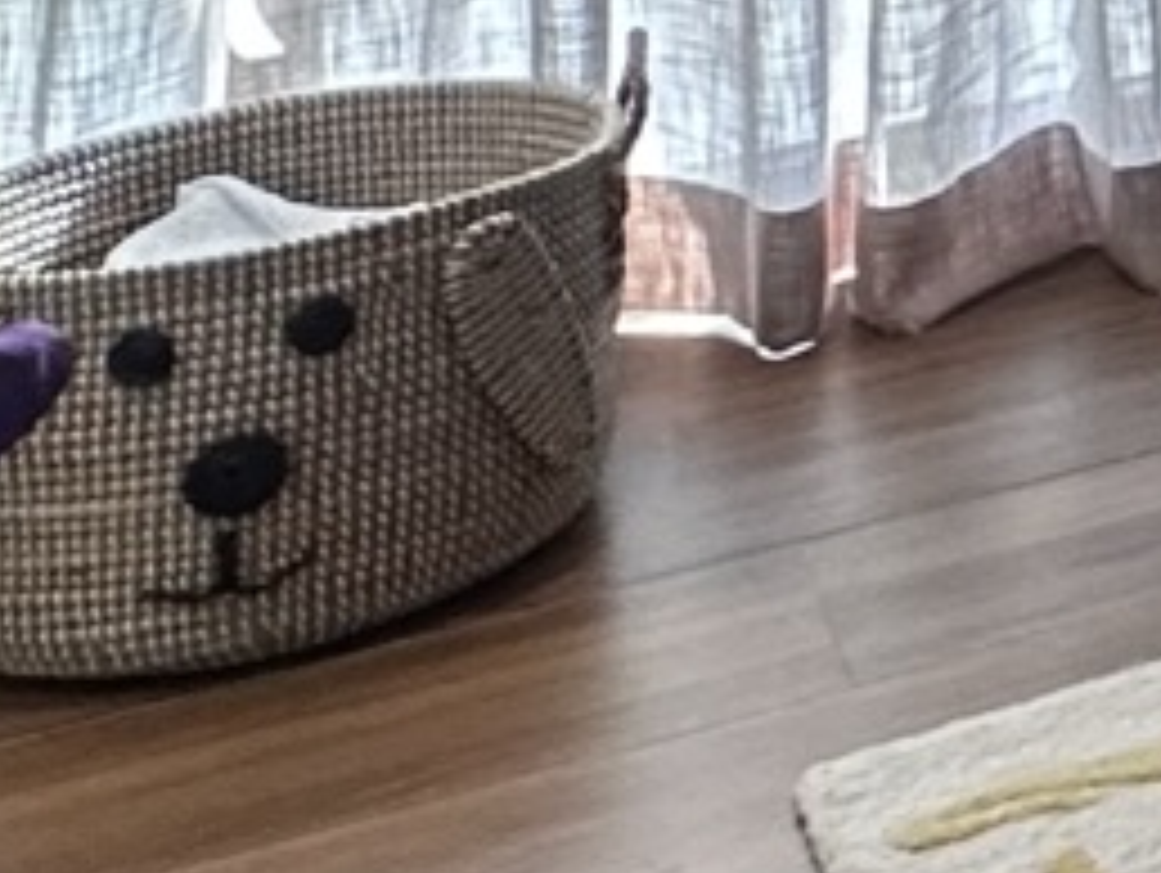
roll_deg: -1.8
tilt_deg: -2.9
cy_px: -1120
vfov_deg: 11.4
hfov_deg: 12.1
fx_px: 3726
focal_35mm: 111
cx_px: 3146
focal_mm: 2.22
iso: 250
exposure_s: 1/120
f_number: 2.2
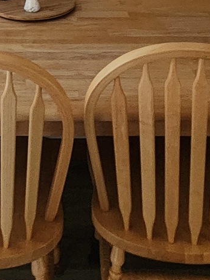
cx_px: 43
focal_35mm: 56
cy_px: -200
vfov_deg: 22.8
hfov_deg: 25.7
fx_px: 453
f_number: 2.2
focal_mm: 2.2
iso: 640
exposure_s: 1/30
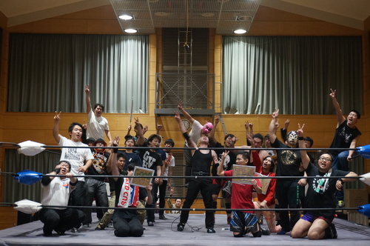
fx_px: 554
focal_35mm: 54
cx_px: 185
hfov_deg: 36.9
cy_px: 123
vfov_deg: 25.0
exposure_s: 1/60
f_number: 5.6
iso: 1600
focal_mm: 36
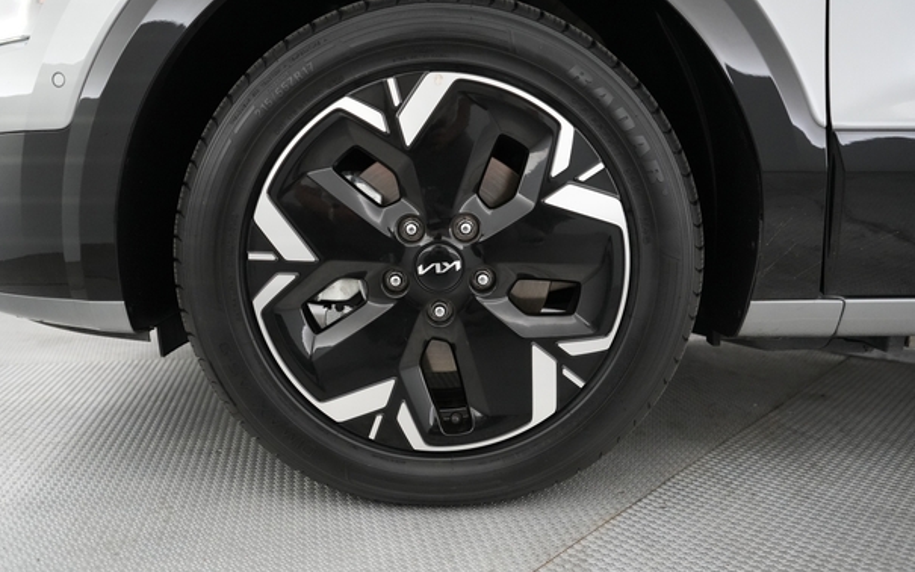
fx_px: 698
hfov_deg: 66.4
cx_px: 439
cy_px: 263
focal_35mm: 28
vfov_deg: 44.5
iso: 5000
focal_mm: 26
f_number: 2.8
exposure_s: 1/200
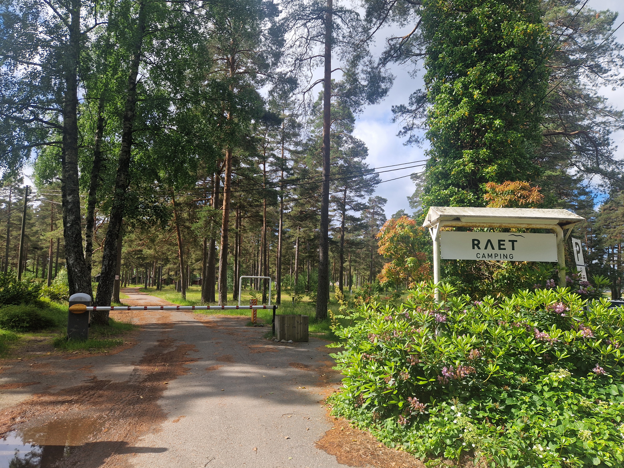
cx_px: 312
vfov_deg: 58.9
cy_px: 234
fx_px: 415
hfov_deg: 73.9
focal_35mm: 23
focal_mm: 5.4
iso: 50
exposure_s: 1/948
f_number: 1.8
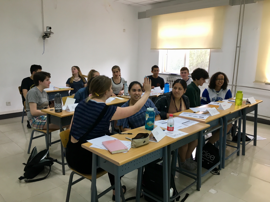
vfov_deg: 48.2
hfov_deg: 61.7
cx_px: 135
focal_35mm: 29
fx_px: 226
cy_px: 101
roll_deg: -0.6
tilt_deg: -9.9
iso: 64
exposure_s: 1/33
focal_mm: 4.15
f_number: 2.2
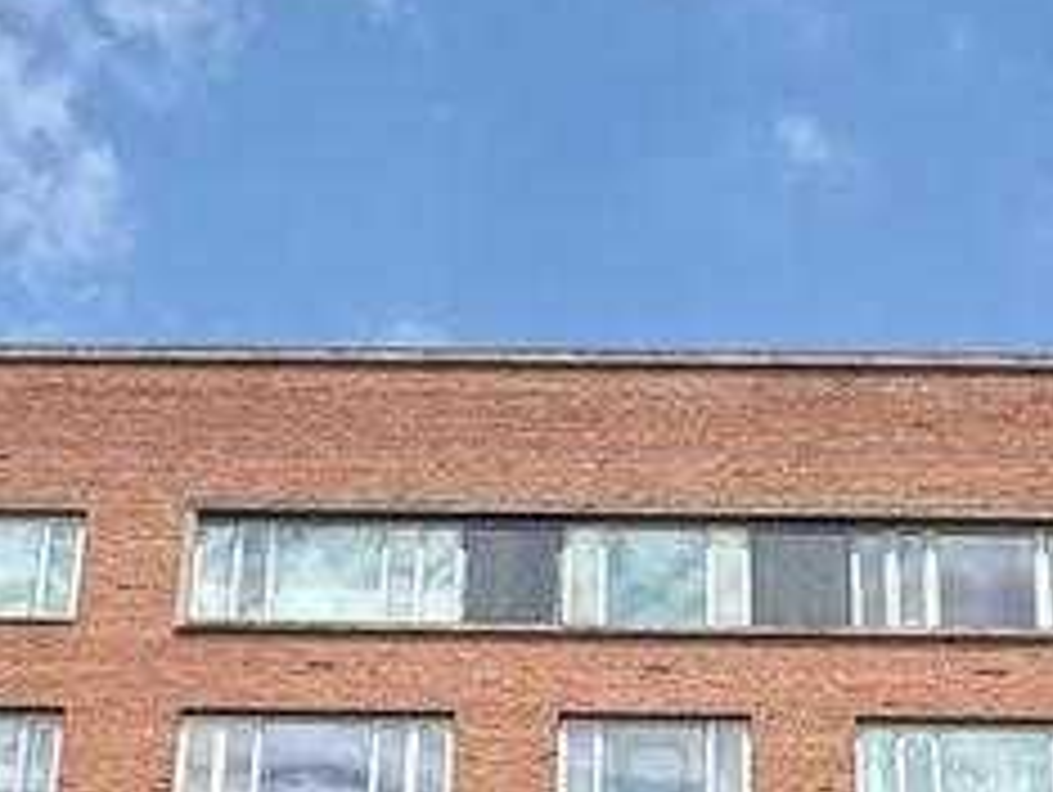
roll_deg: -1.4
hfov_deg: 22.7
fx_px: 2619
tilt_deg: +21.6
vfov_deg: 15.2
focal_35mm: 86
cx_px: 567
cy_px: 1364
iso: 40
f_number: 2.2
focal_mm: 2.22
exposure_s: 1/1567
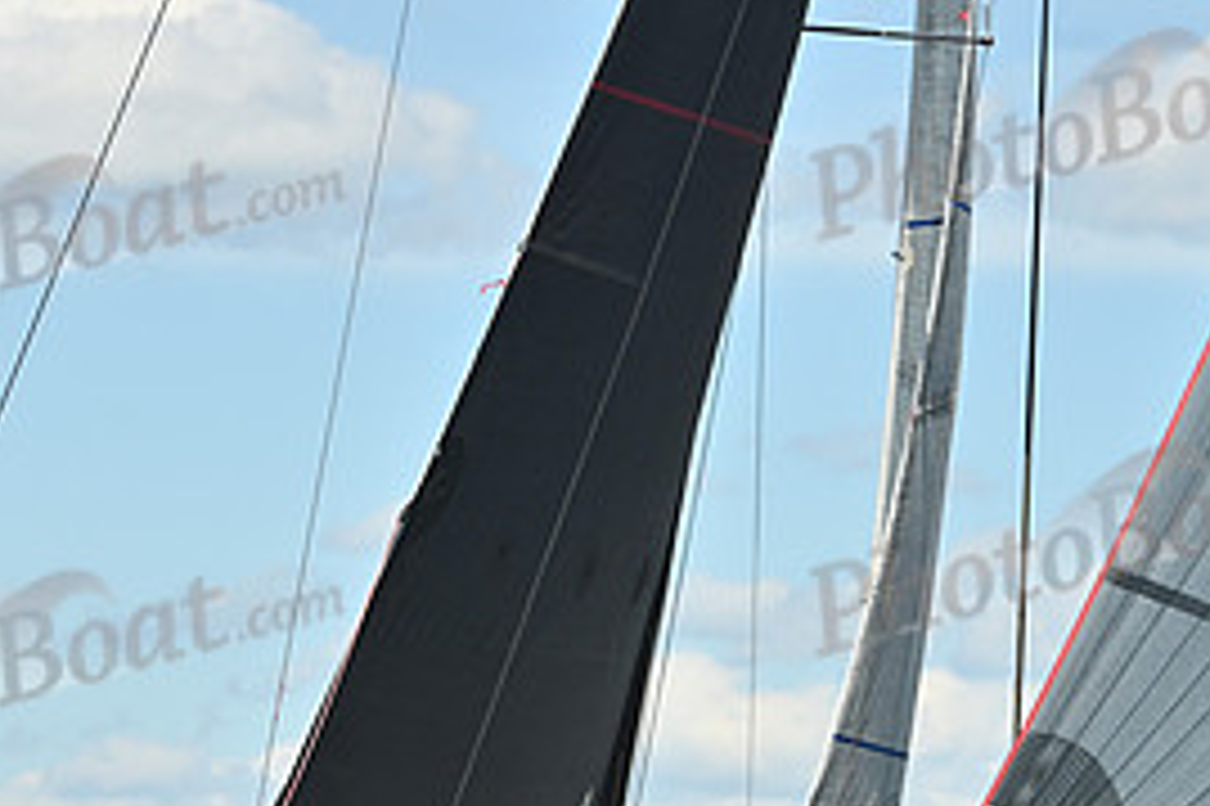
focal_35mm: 270
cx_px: 580
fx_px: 9069
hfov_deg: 7.6
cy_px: 835
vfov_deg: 5.1
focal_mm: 125
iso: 250
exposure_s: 1/1000
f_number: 9
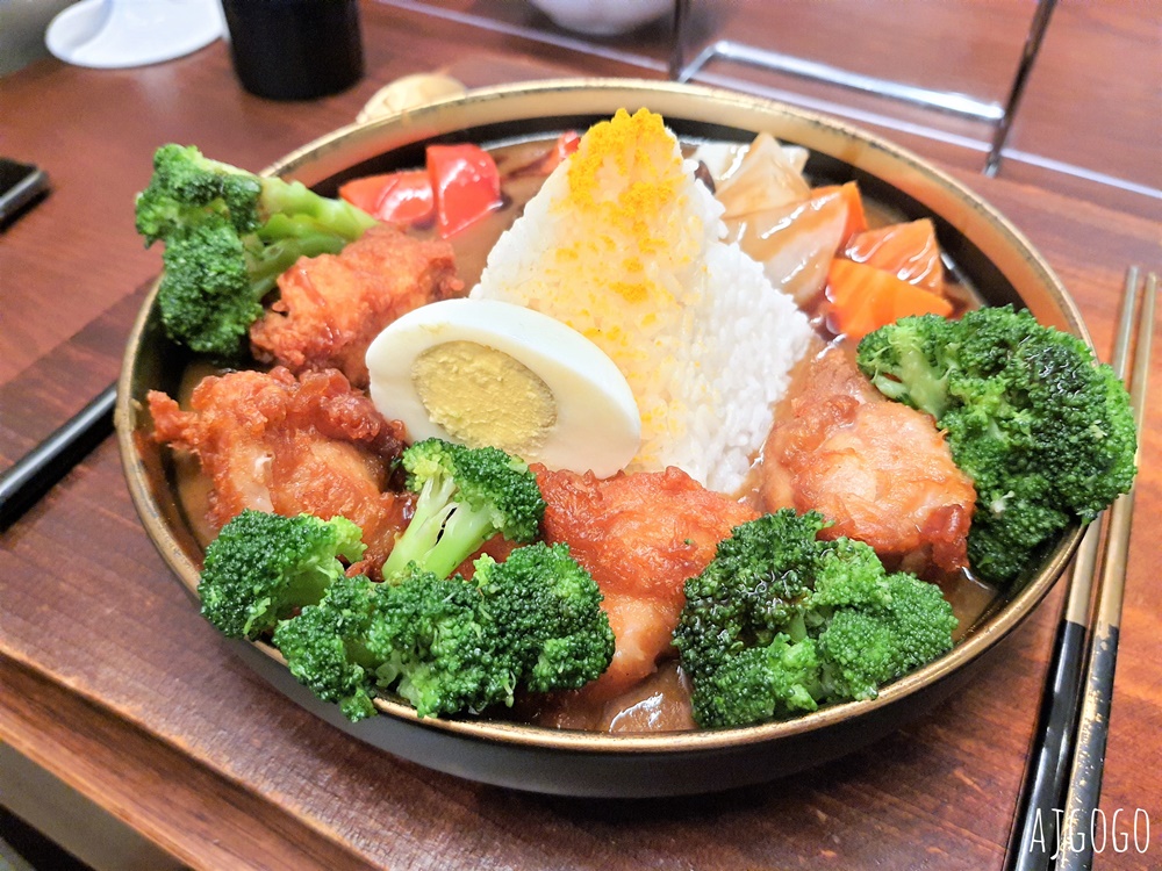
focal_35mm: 26
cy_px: 436
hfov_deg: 67.3
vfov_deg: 53.1
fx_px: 873
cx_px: 581
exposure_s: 1/40
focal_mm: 4.32
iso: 500
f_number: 1.7
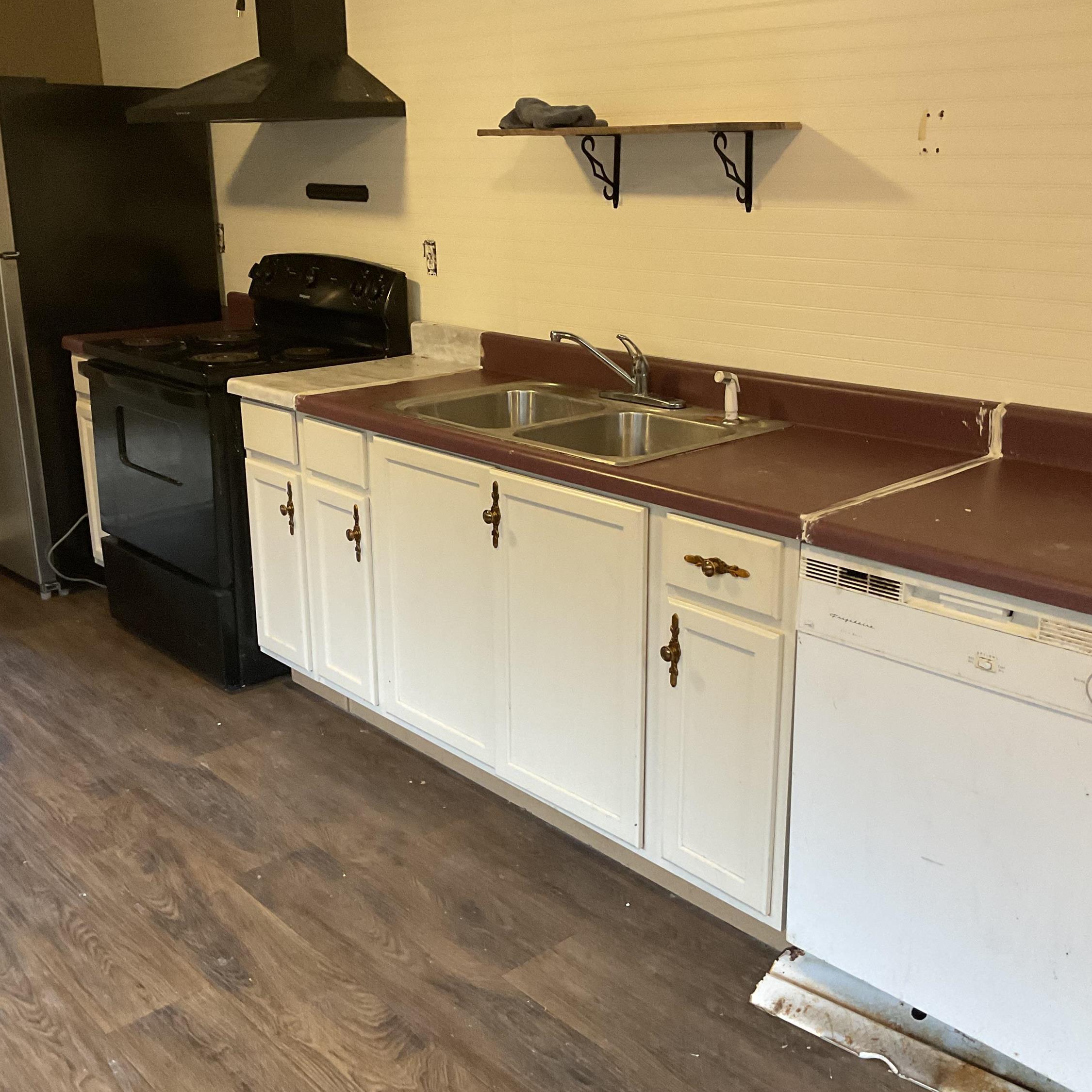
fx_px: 1249
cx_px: 566
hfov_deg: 47.2
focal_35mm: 35
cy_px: 536
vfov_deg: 47.2
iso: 200
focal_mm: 3
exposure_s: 1/60
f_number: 1.8
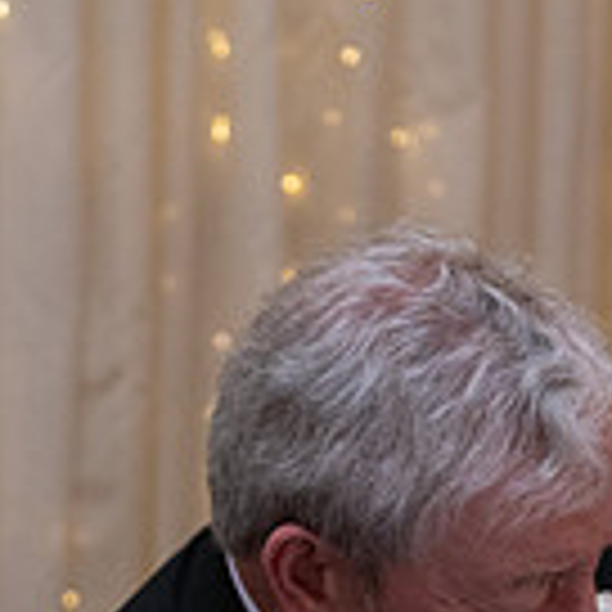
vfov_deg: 9.4
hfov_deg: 9.6
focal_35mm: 181
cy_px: 853
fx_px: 3620
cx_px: 76
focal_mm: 50
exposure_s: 1/160
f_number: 3.5
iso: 1000
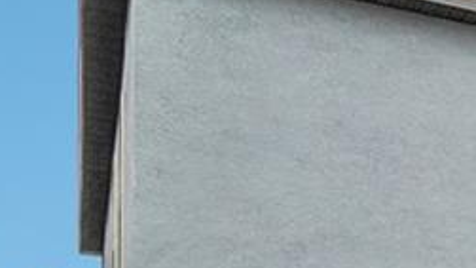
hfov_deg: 16.1
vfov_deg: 10.5
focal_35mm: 100
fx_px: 1262
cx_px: 977
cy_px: 625
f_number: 8
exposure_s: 1/400
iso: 400
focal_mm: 10
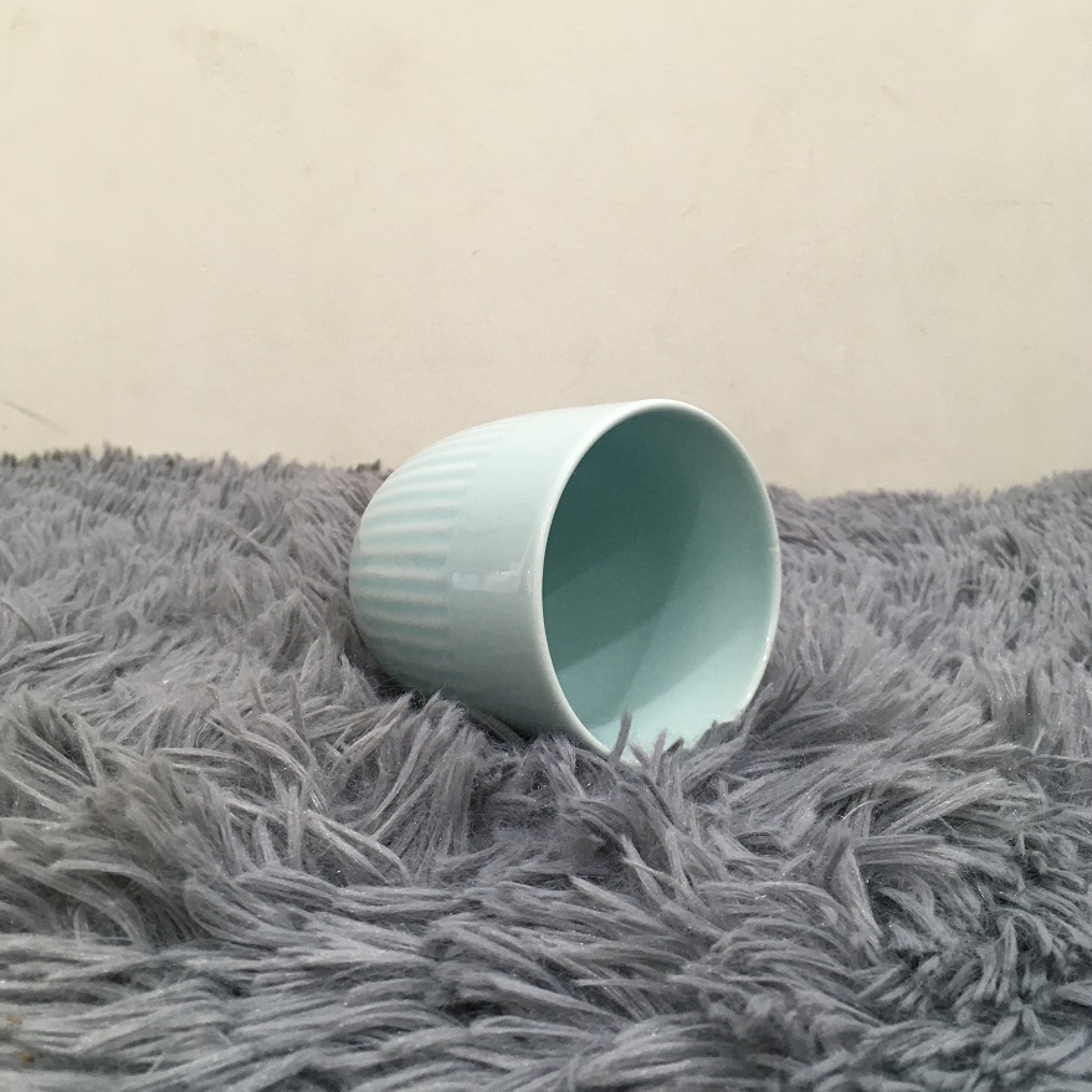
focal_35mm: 35
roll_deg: -1.2
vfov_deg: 47.2
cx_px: 554
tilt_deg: -14.3
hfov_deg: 47.2
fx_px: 1249
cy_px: 550
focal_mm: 4.15
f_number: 2.2
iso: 100
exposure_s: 1/33
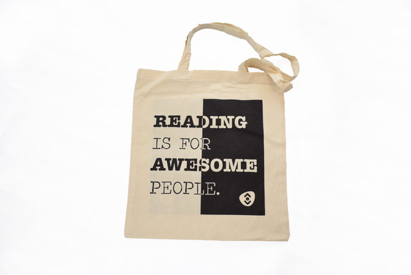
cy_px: 138
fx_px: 343
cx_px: 206
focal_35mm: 30
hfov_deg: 61.9
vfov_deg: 43.6
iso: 400
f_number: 3.5
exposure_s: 1/160
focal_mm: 20
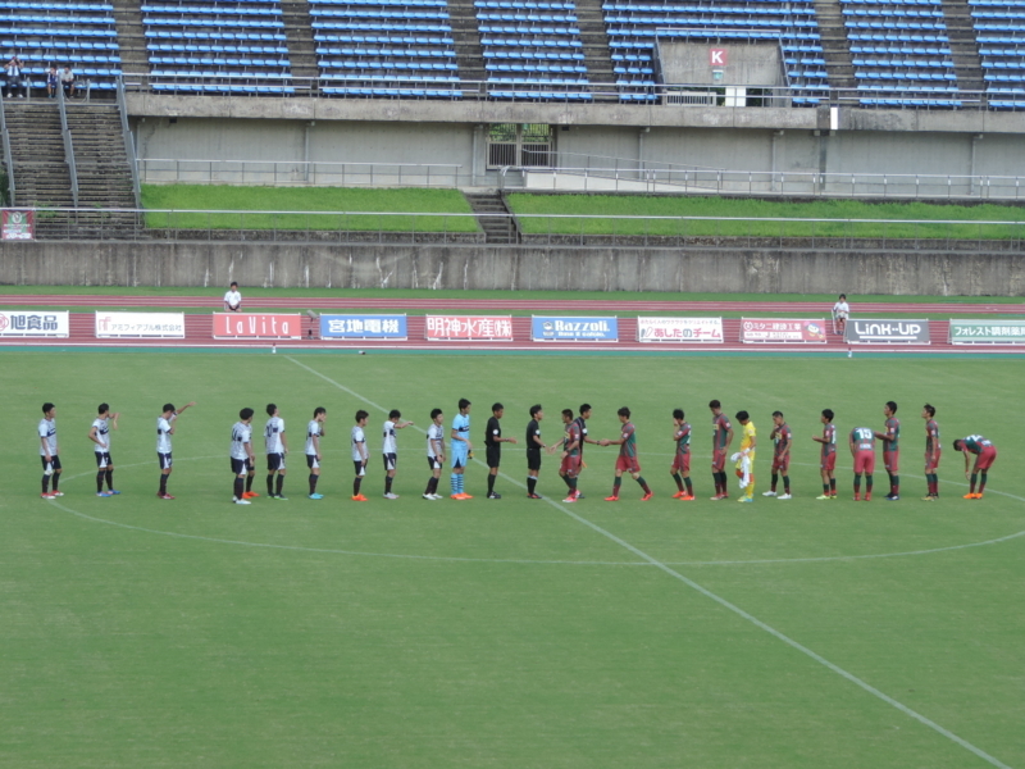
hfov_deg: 13.6
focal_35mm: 145
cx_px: 512
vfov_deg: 10.2
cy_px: 384
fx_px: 4294
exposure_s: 1/200
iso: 80
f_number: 4.4
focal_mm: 25.8
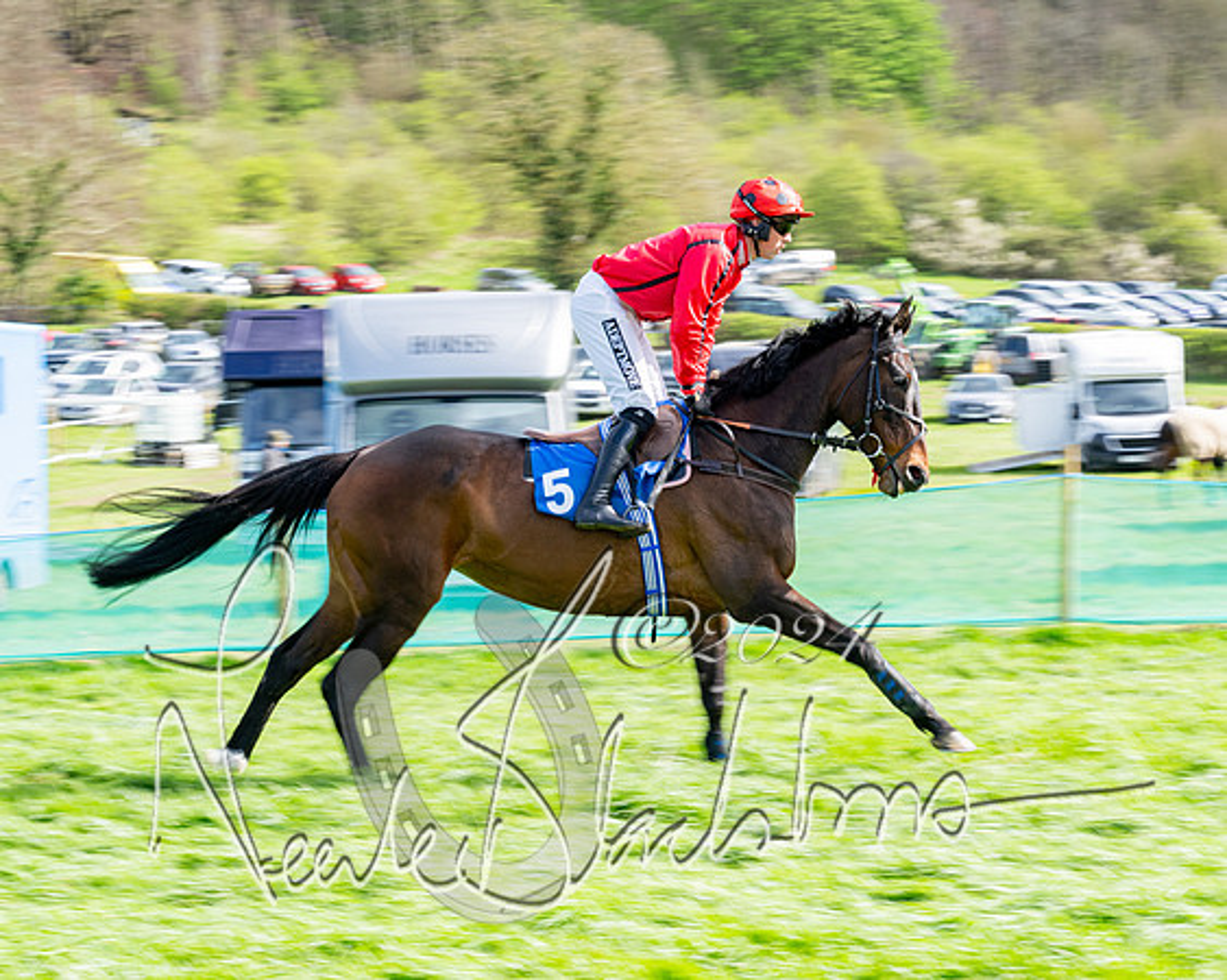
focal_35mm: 104
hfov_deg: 18.5
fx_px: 3764
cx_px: 560
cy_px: 490
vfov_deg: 14.8
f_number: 11
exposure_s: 1/125
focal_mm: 92
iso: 200
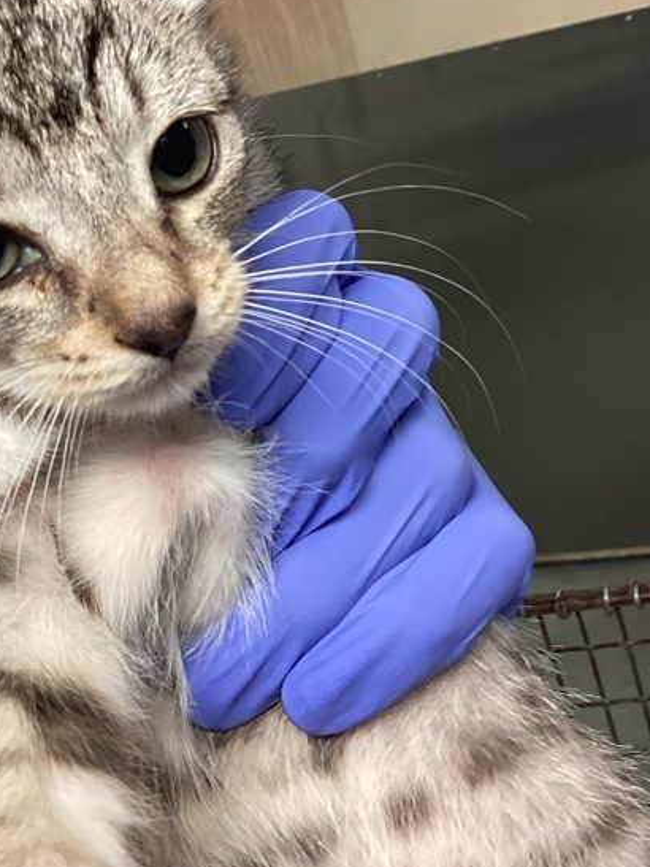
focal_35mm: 58
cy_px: 295
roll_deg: +20.9
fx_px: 1453
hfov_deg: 24.9
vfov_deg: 33.0
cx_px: 143
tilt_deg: -22.4
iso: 160
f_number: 2.4
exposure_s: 1/60
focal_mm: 3.3
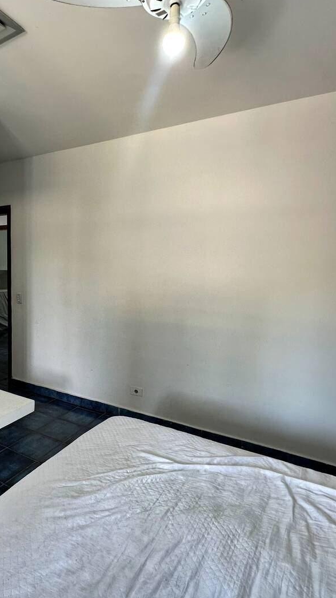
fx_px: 333
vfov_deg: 83.8
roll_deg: -1.1
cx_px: 99
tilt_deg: -6.2
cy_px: 302
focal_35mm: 21
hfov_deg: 52.0
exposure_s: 1/120
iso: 160
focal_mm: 2.22
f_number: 2.2
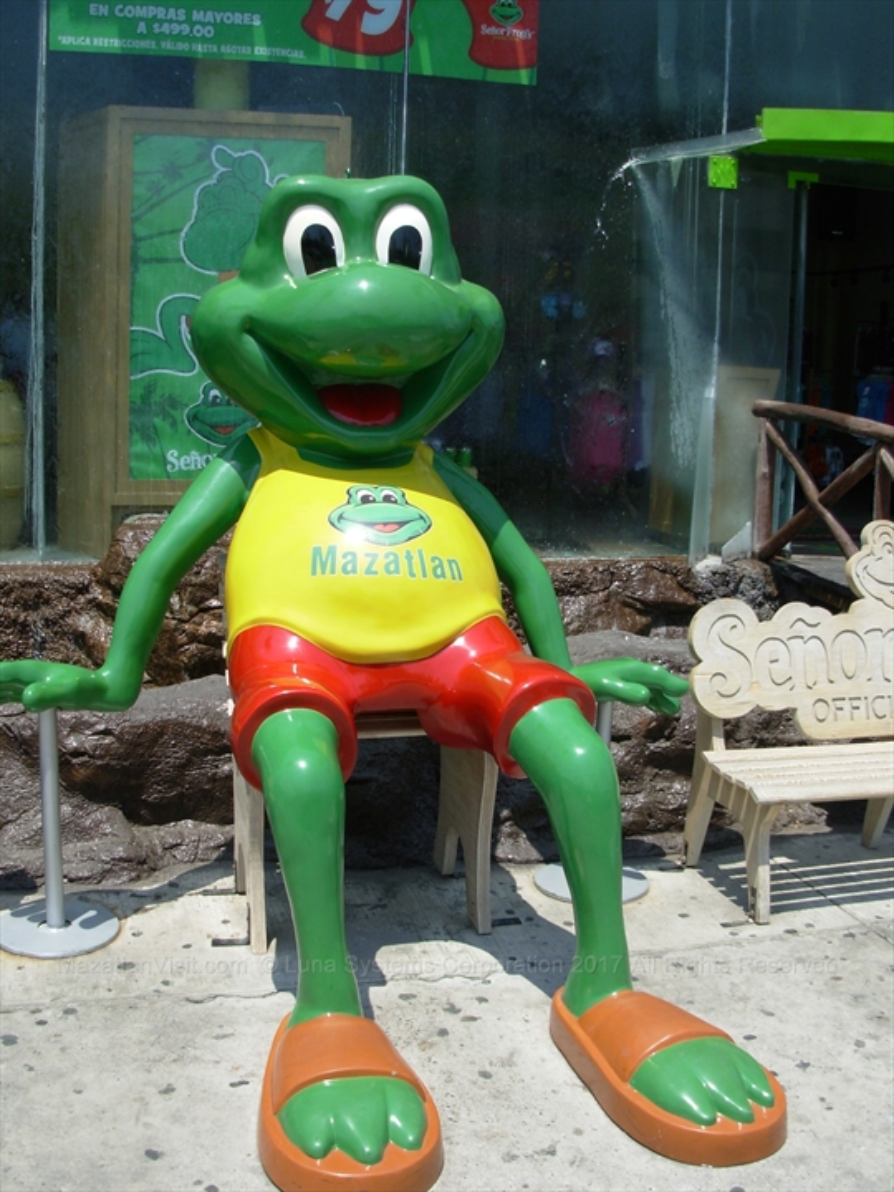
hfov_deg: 37.7
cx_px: 447
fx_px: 1309
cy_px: 596
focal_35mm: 38
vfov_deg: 49.0
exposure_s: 1/966
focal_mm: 6.3
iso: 50
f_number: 2.9
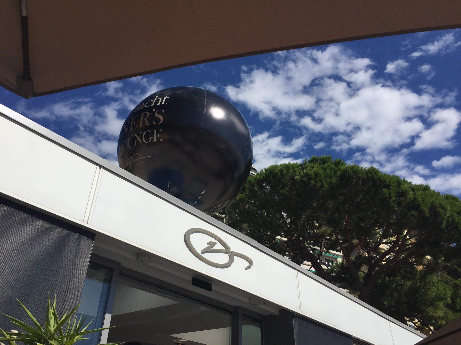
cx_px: 230
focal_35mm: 29
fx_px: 386
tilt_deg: +34.1
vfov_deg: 48.2
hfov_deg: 61.7
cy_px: 172
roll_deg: -2.0
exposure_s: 1/5650
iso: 32
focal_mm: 4.15
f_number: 2.2
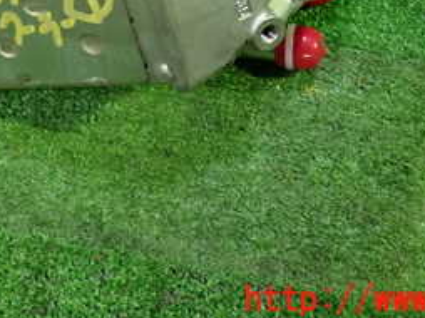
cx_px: 120
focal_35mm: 71
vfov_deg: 19.6
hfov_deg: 27.1
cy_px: -55
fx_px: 871
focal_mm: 5.4
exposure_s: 1/30
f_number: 2.3
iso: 400
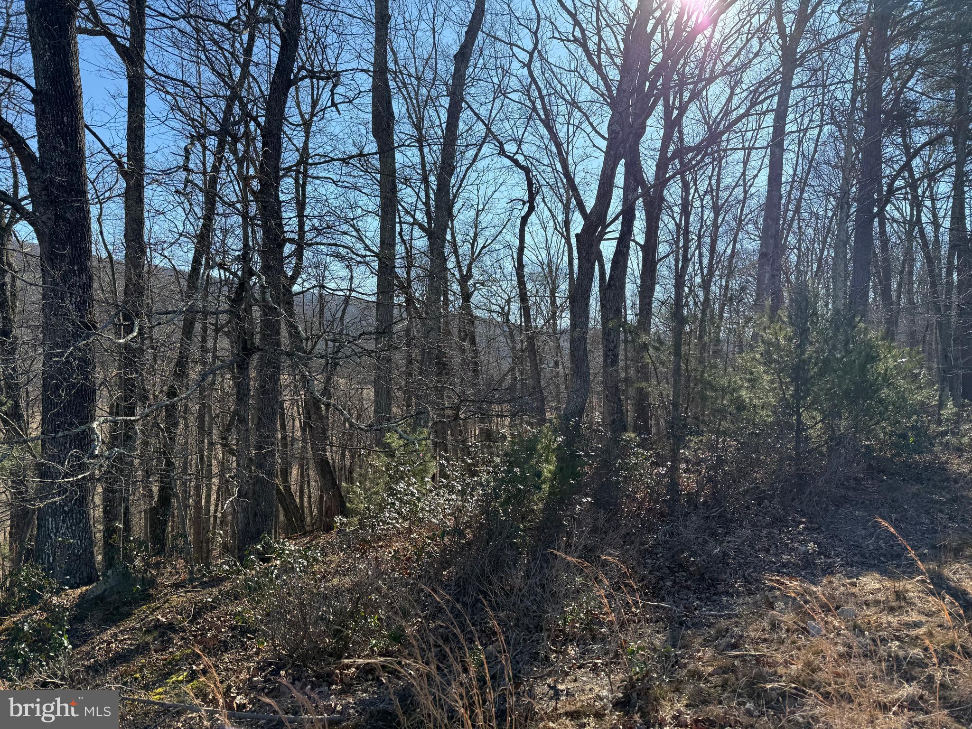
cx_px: 486
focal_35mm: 24
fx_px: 674
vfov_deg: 56.8
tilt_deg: -0.6
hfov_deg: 71.6
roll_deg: -2.5
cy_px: 364
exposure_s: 1/2611
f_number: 1.78
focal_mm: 6.76
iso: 80
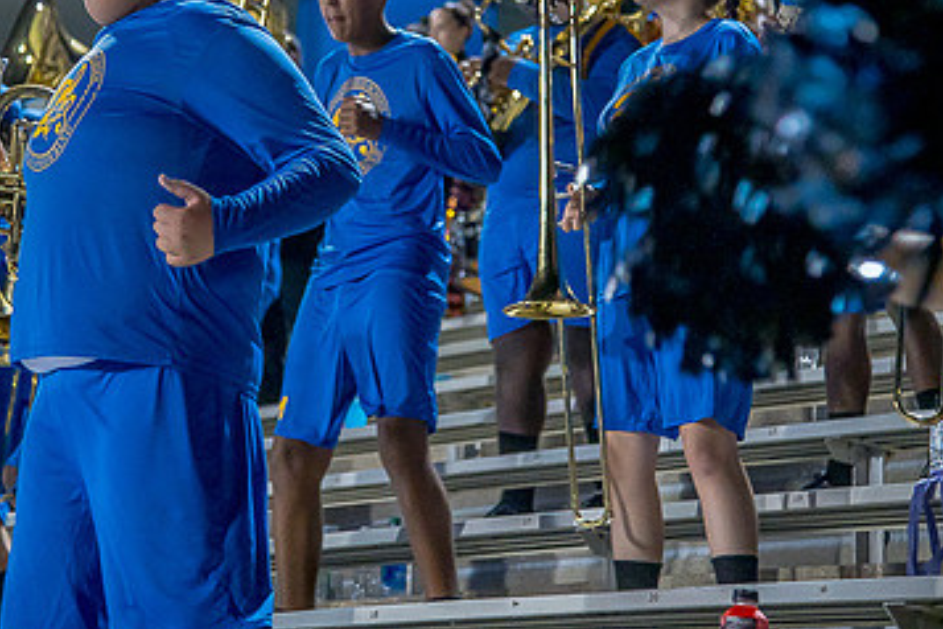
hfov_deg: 14.8
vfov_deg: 9.9
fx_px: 3615
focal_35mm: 138
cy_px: 143
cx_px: 341
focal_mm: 85
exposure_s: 1/200
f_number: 4
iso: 2000
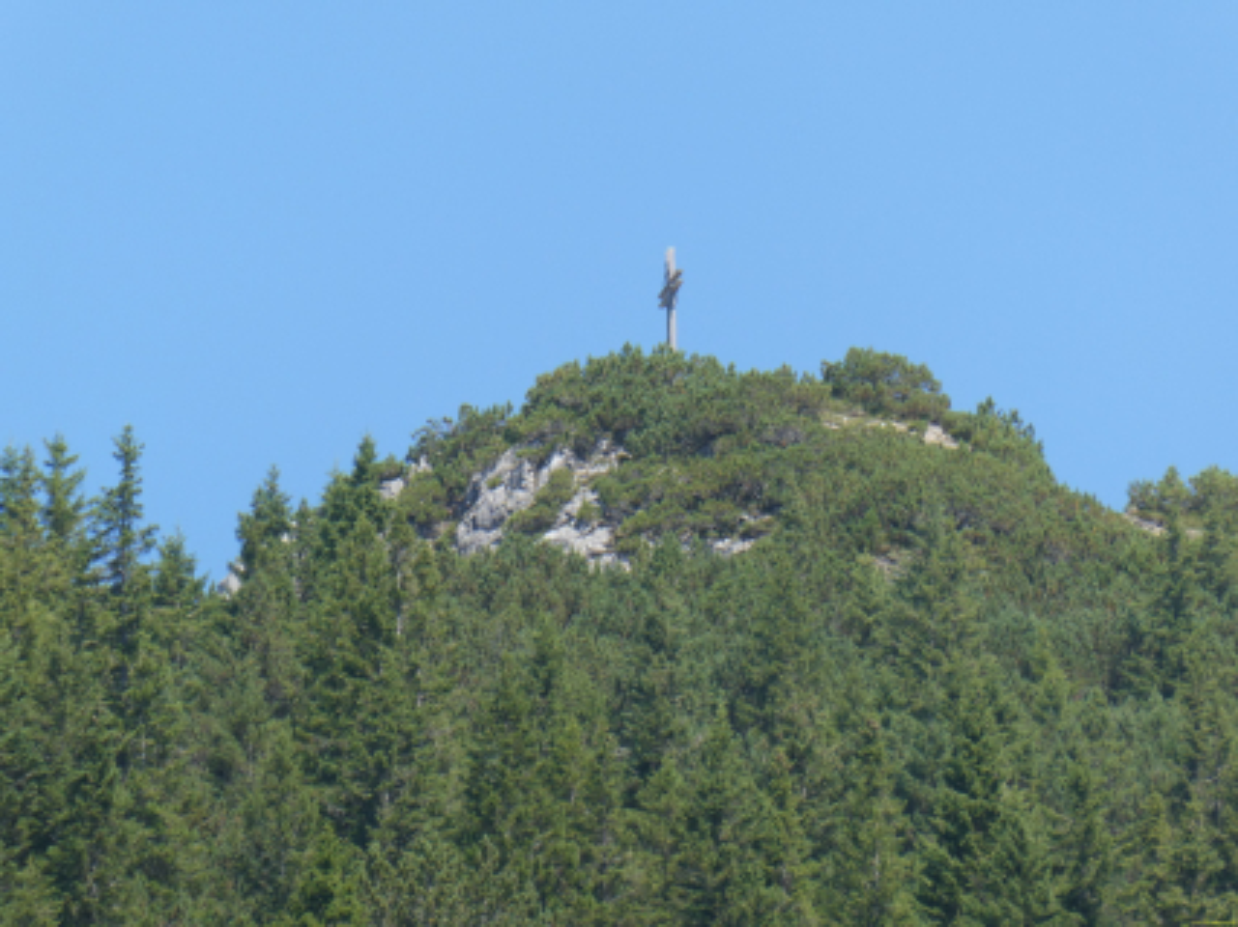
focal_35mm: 720
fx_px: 25743
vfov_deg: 2.1
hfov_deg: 2.8
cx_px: 619
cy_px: 464
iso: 80
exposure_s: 1/160
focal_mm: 129
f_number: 6.4
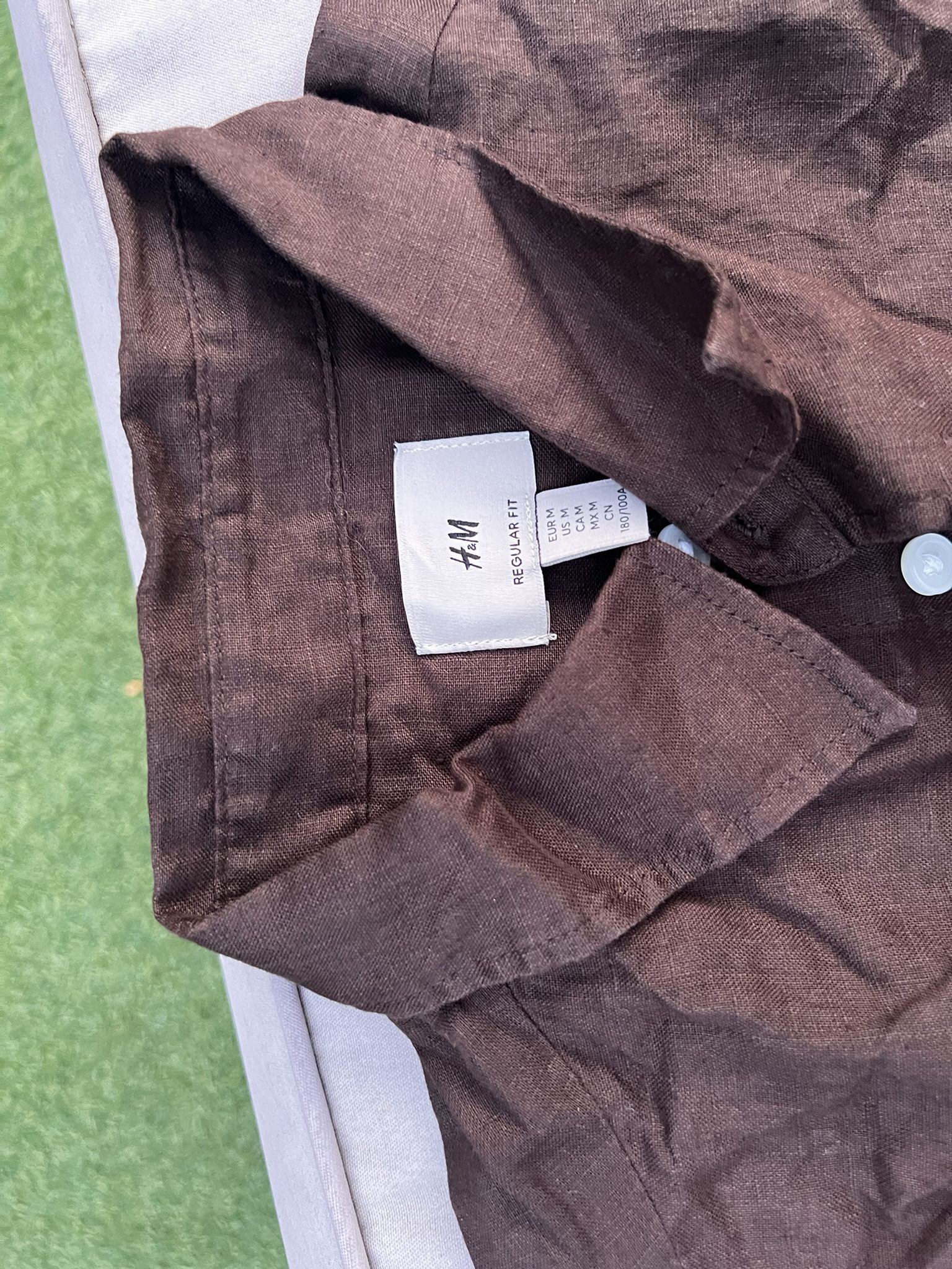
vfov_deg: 67.3
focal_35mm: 26
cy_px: 634
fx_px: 953
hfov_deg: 53.1
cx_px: 476
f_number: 1.5
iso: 400
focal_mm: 5.7
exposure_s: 1/60
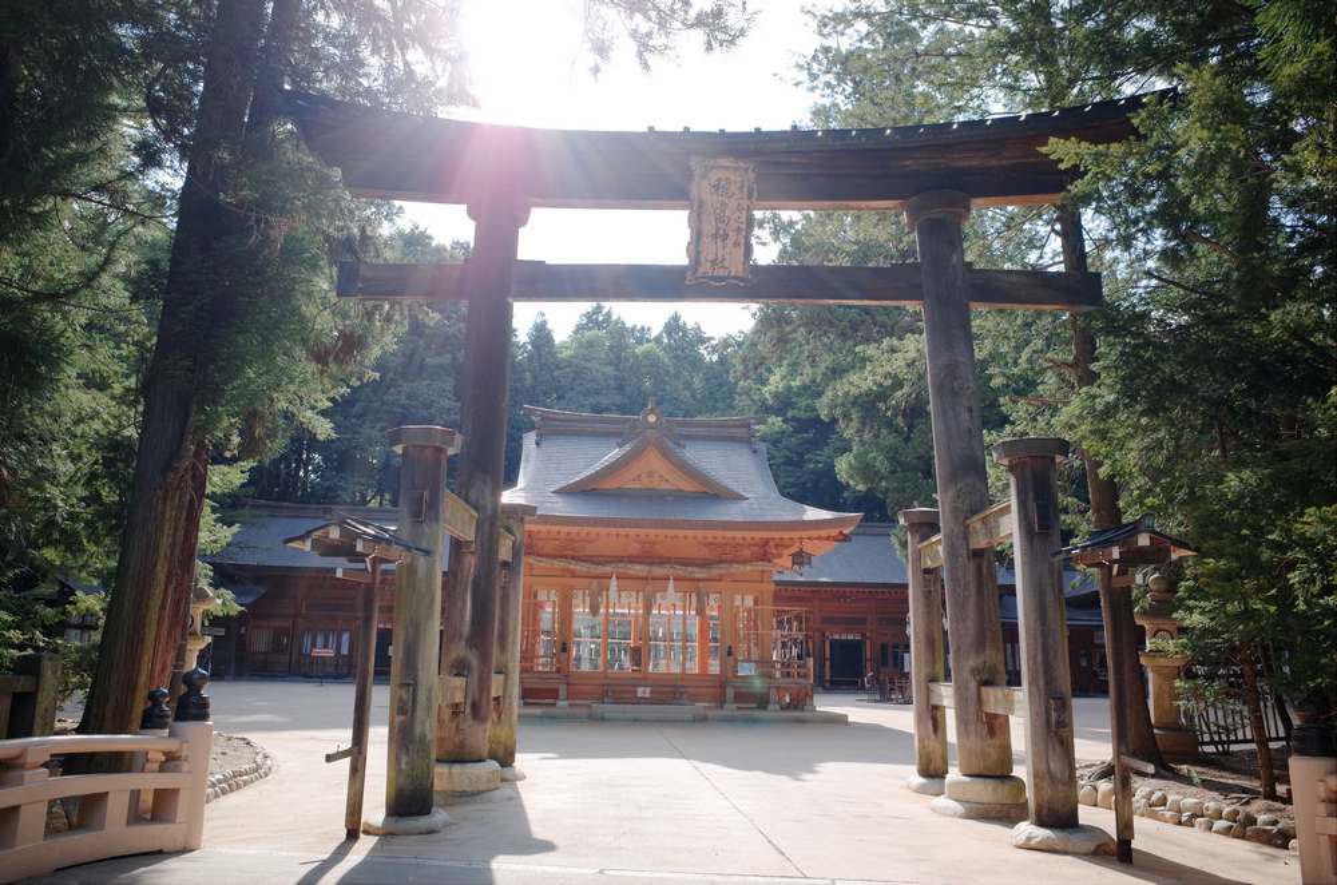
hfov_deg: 65.6
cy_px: 442
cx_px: 668
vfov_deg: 46.2
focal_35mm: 28
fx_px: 1038
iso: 200
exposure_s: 1/180
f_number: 5.6
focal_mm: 18.3
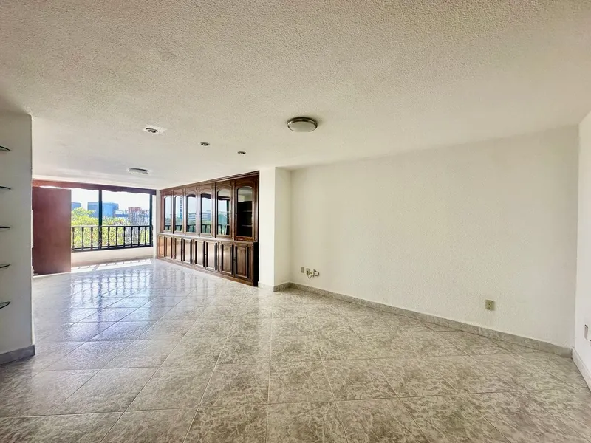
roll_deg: -0.4
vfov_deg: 85.7
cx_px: 296
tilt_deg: -0.6
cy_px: 222
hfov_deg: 102.1
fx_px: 239
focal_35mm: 14
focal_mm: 2.22
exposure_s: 1/99
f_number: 2.2
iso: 100
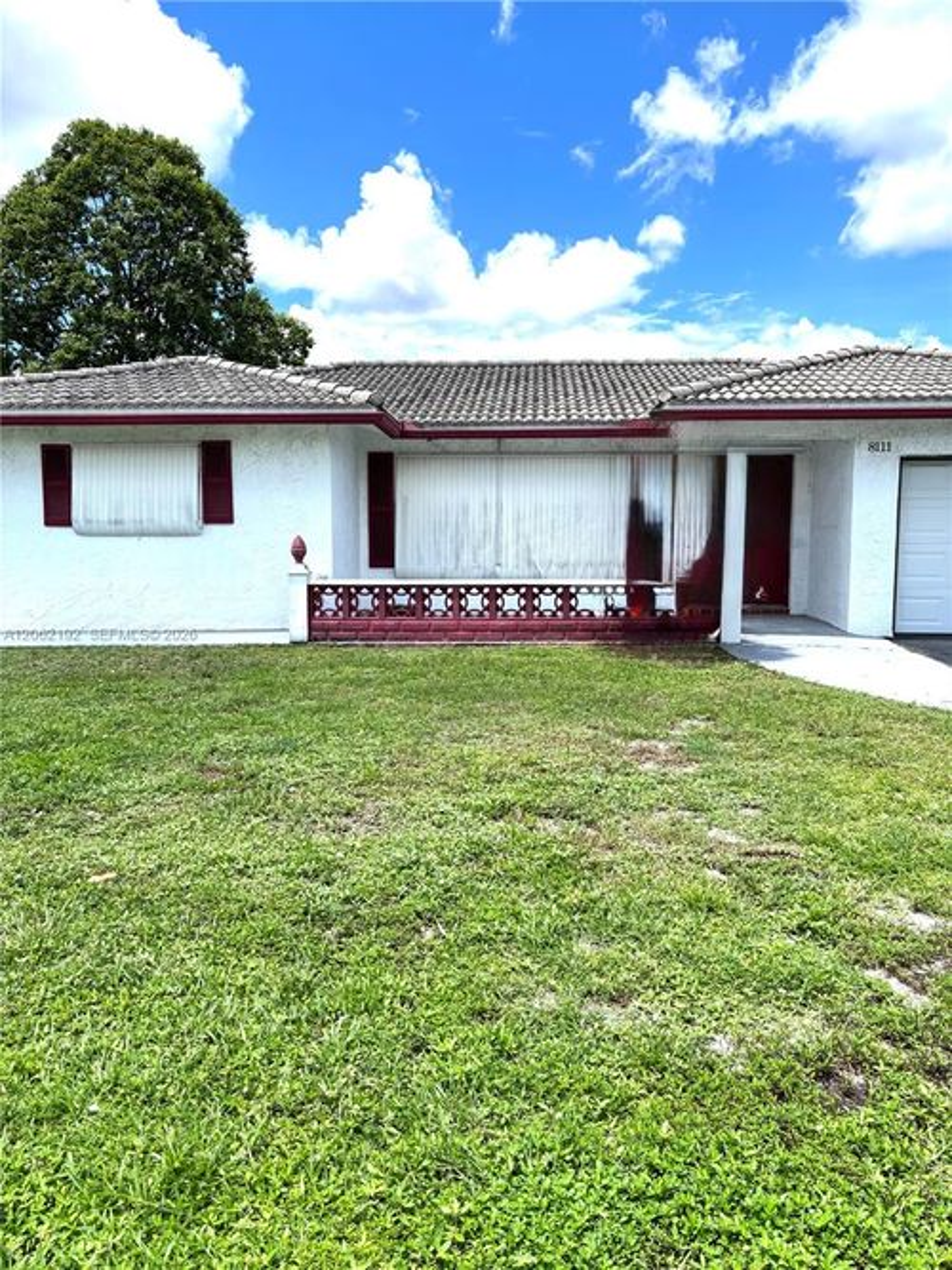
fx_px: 954
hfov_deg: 53.0
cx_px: 476
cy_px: 635
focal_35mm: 26
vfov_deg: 67.3
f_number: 1.6
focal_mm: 5.96
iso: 50
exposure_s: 1/3311
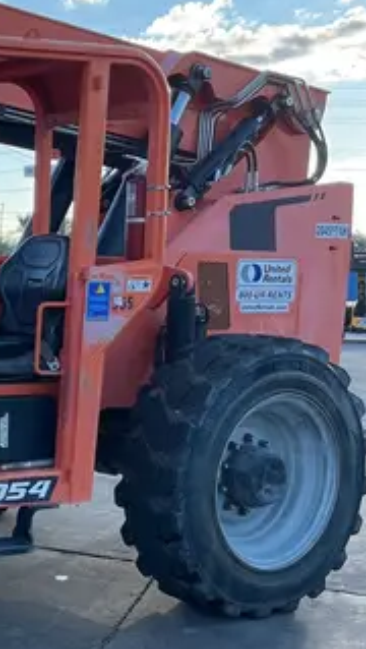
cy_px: 375
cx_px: -157
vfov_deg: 32.3
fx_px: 1119
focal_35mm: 65
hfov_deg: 17.1
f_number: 1.6
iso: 50
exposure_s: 1/1075
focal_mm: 5.1
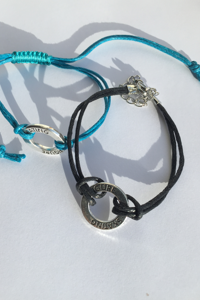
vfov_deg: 60.3
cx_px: 87
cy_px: 146
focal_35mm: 31
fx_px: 258
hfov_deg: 42.2
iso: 32
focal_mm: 4.15
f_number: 2.2
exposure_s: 1/898
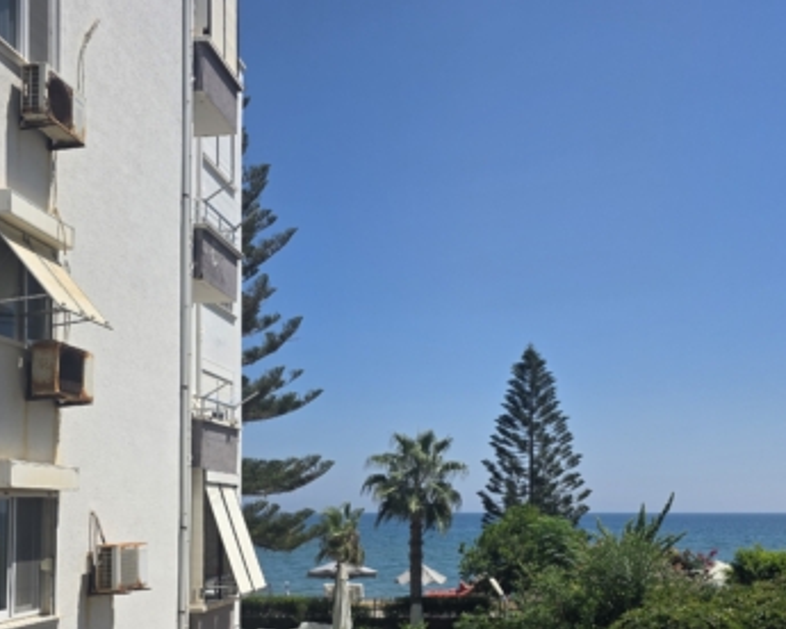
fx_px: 884
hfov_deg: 47.9
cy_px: 458
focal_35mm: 38
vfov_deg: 38.3
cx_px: 387
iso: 64
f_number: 1.7
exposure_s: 1/7944
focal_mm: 6.3
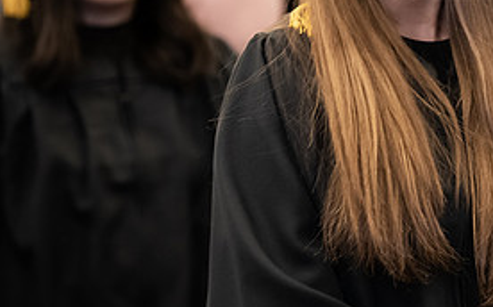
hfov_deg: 7.5
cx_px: 504
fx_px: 3746
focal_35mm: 279
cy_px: 21
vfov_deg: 4.7
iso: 2000
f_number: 3.2
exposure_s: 1/200
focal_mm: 130
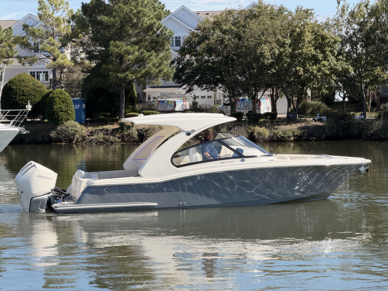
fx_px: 1121
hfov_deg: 19.6
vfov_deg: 14.8
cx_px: 194
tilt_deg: -0.8
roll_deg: +1.8
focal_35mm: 100
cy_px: 146
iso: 40
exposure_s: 1/638
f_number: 2.8
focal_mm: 16.89
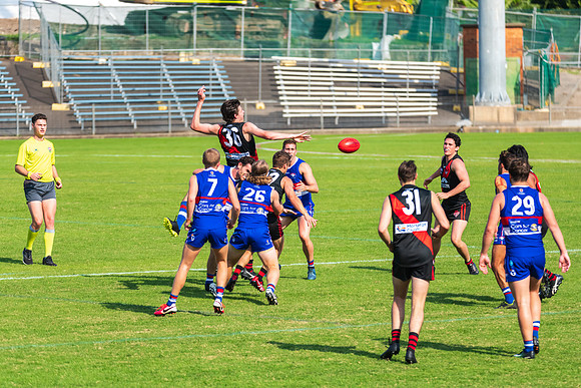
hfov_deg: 6.9
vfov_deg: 4.6
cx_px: 290
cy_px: 194
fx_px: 4843
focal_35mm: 300
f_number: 6.3
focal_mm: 300
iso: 800
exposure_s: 1/3200
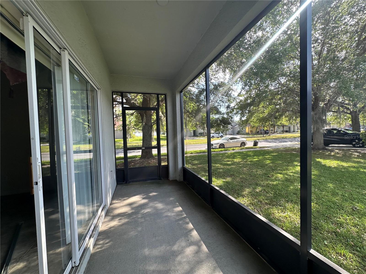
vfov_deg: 85.7
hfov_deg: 102.1
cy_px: 137
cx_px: 183
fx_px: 148
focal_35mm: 14
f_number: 2.2
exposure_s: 1/172
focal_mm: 2.22
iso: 40
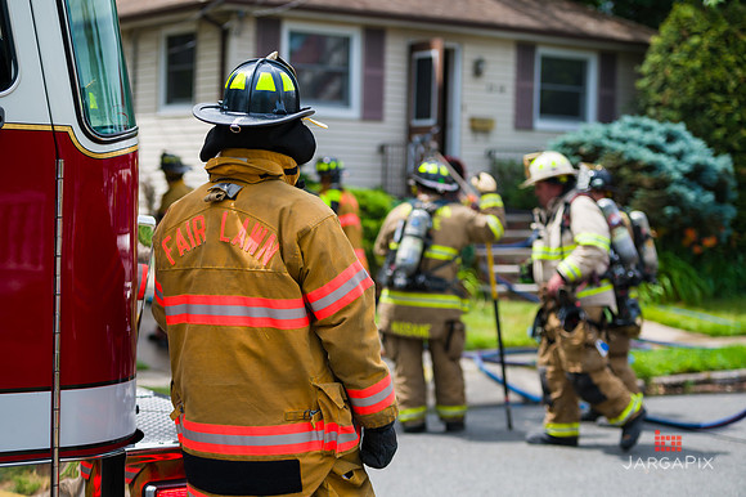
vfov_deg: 19.4
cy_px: 248
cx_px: 373
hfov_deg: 28.9
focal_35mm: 70
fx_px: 1450
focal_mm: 70
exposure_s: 1/1600
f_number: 3.2
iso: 200
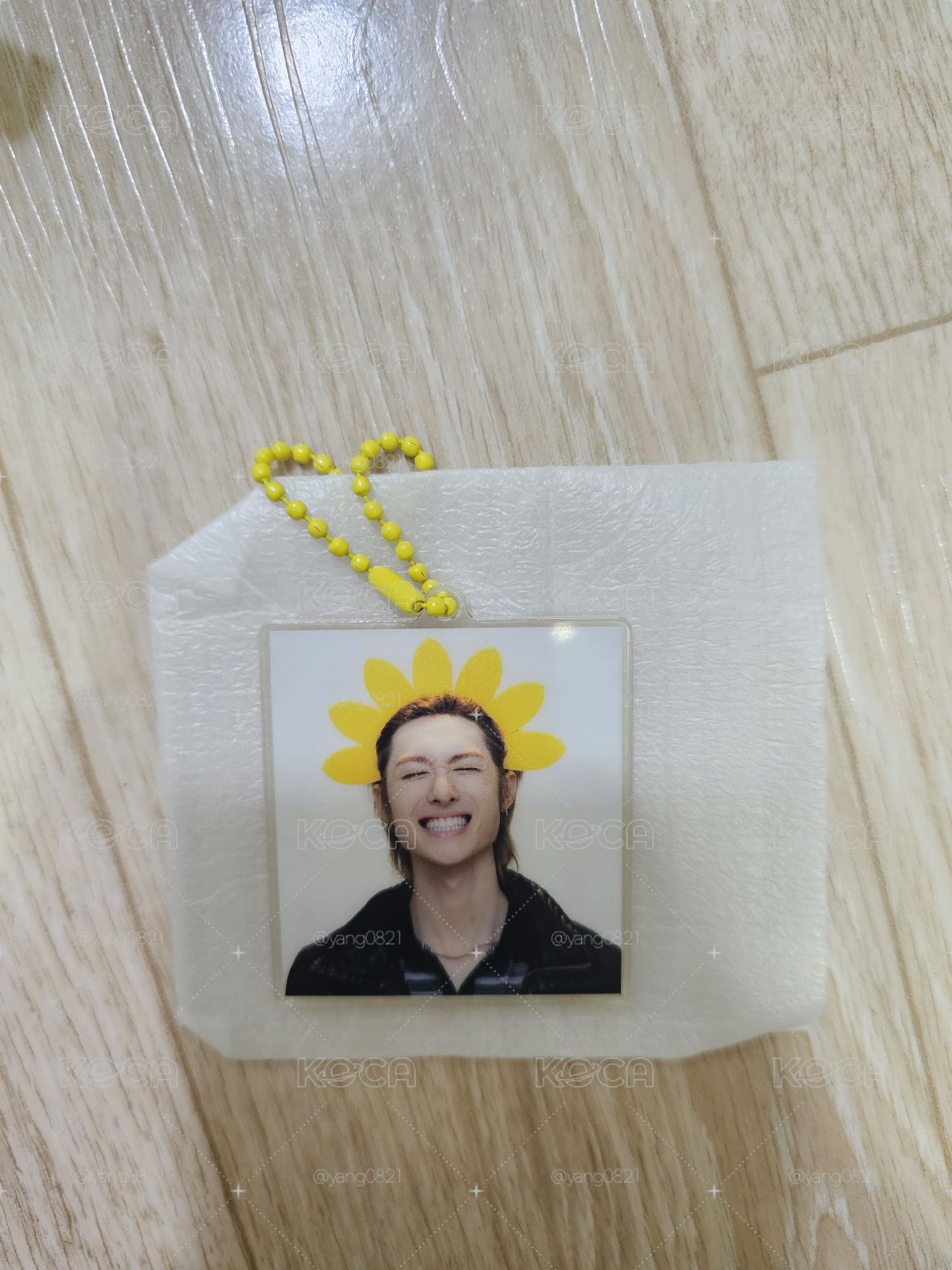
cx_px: 476
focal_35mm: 23
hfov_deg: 58.9
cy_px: 635
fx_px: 843
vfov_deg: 73.9
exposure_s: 1/60
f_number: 1.7
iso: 800
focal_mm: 6.3
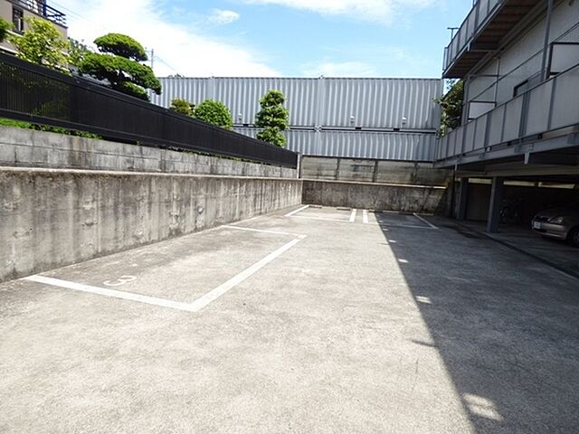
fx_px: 335
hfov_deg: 81.7
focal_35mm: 20
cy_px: 217
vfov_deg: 66.0
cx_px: 290
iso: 100
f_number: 2.8
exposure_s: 1/1000
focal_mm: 3.58
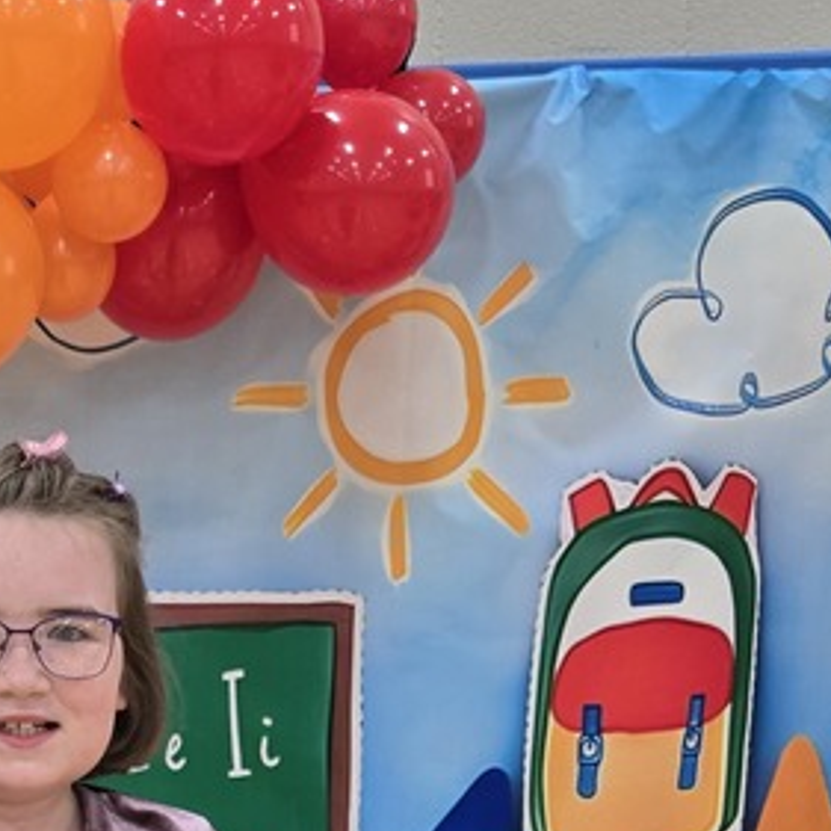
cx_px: 0
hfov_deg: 22.5
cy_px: 964
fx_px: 2010
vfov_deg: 21.8
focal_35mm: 74
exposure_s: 1/64
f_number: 1.8
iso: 125
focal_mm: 5.4
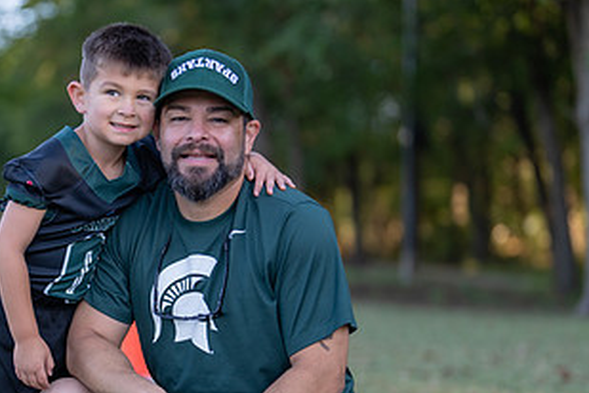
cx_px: 172
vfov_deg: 14.5
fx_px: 1538
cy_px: 276
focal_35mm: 94
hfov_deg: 21.6
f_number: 1.2
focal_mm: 50
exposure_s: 1/800
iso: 100
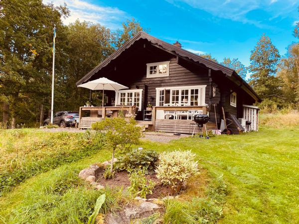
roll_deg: -2.2
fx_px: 225
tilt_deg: +3.3
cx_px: 150
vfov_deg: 53.1
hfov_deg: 67.3
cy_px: 112
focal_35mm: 26
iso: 32
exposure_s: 1/149
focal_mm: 4.25
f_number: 1.8
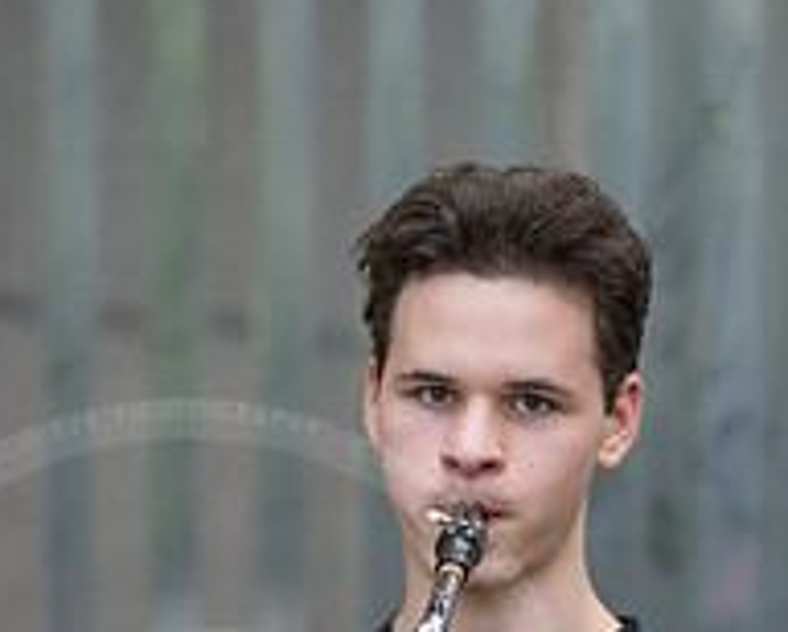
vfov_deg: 8.1
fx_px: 4366
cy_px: 899
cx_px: 296
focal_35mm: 187
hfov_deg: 10.3
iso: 250
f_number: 1.2
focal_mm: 85
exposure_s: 1/320
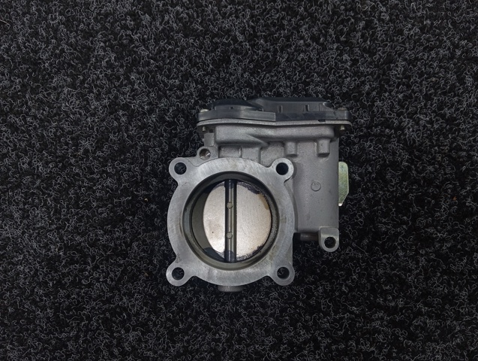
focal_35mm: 28
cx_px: 239
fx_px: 387
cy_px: 180
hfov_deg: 63.4
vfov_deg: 49.9
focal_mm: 4.22
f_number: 1.8
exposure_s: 1/50
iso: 123
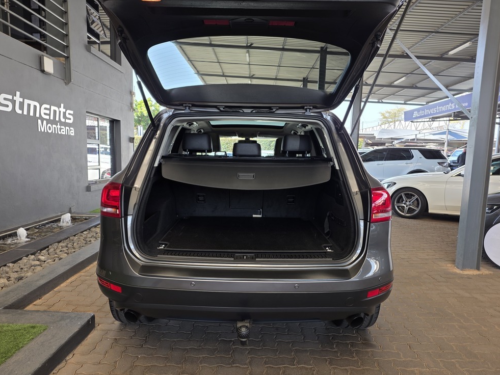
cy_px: 195
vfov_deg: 56.8
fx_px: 347
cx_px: 248
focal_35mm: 24
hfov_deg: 71.6
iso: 50
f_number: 1.7
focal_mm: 6.25
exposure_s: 1/180
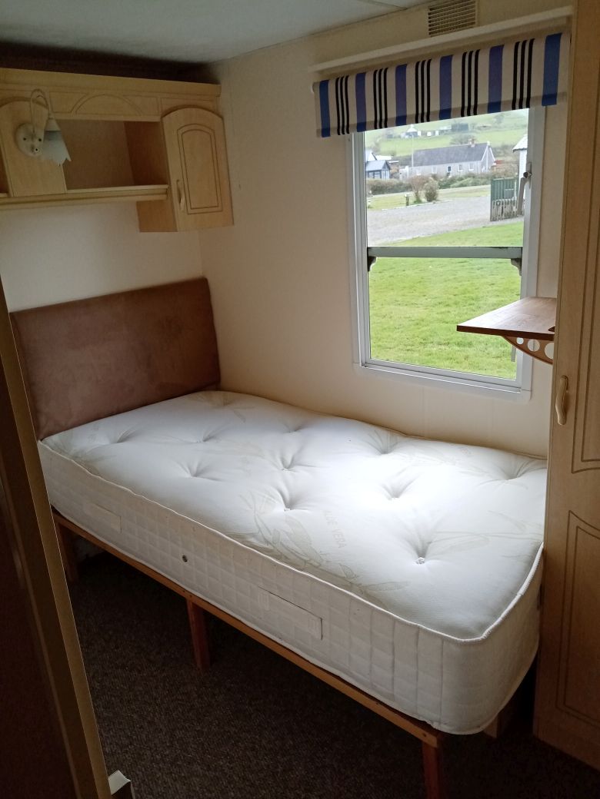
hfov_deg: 53.1
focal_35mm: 26
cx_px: 300
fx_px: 601
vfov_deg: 67.3
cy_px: 400
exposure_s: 1/147
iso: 102
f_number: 1.8
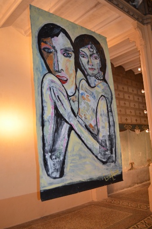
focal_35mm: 33
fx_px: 210
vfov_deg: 57.3
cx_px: 76
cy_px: 114
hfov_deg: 39.8
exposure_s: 1/60
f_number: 3.8
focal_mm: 22
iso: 1600
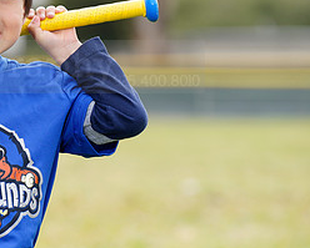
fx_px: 2701
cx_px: -38
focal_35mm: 294
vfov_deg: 5.3
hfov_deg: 6.5
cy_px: 57
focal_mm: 134
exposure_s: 1/250
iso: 100
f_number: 4.5
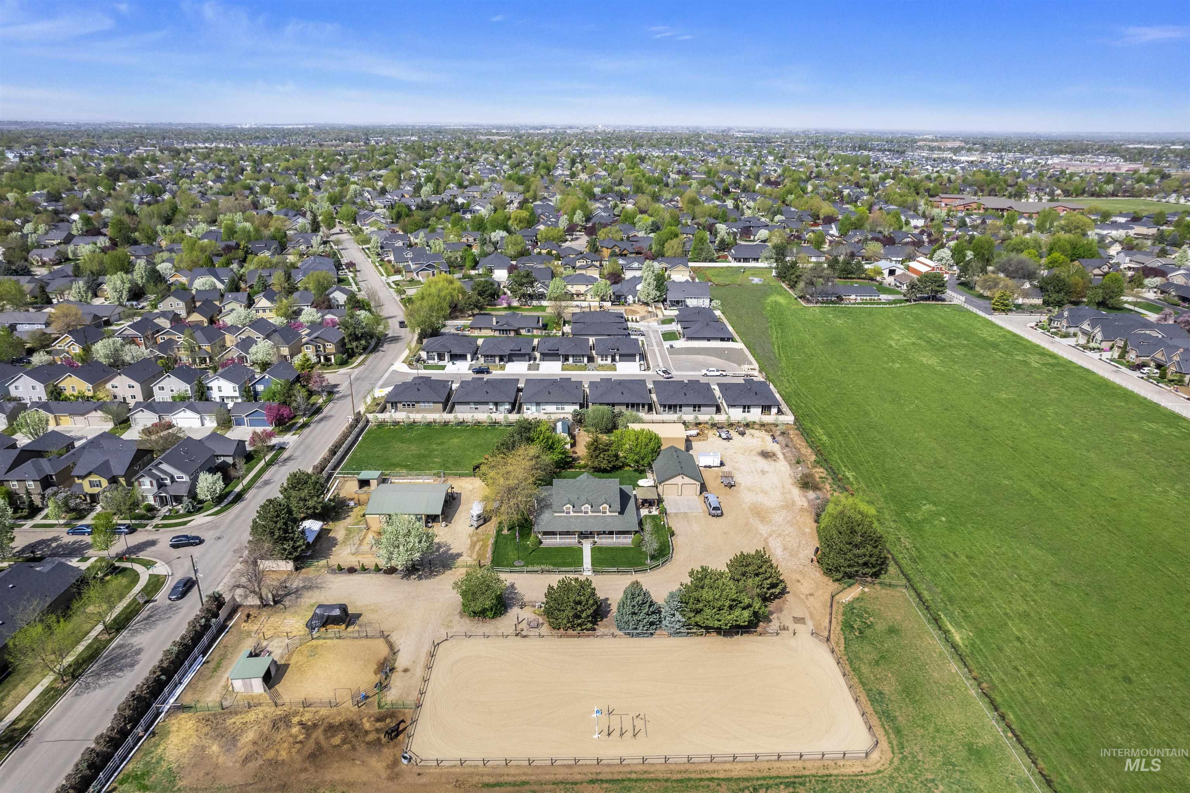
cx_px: 595
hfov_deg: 78.6
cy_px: 396
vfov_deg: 57.2
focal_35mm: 22
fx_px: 727
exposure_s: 1/2000
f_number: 2.8
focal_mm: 8.38
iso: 100
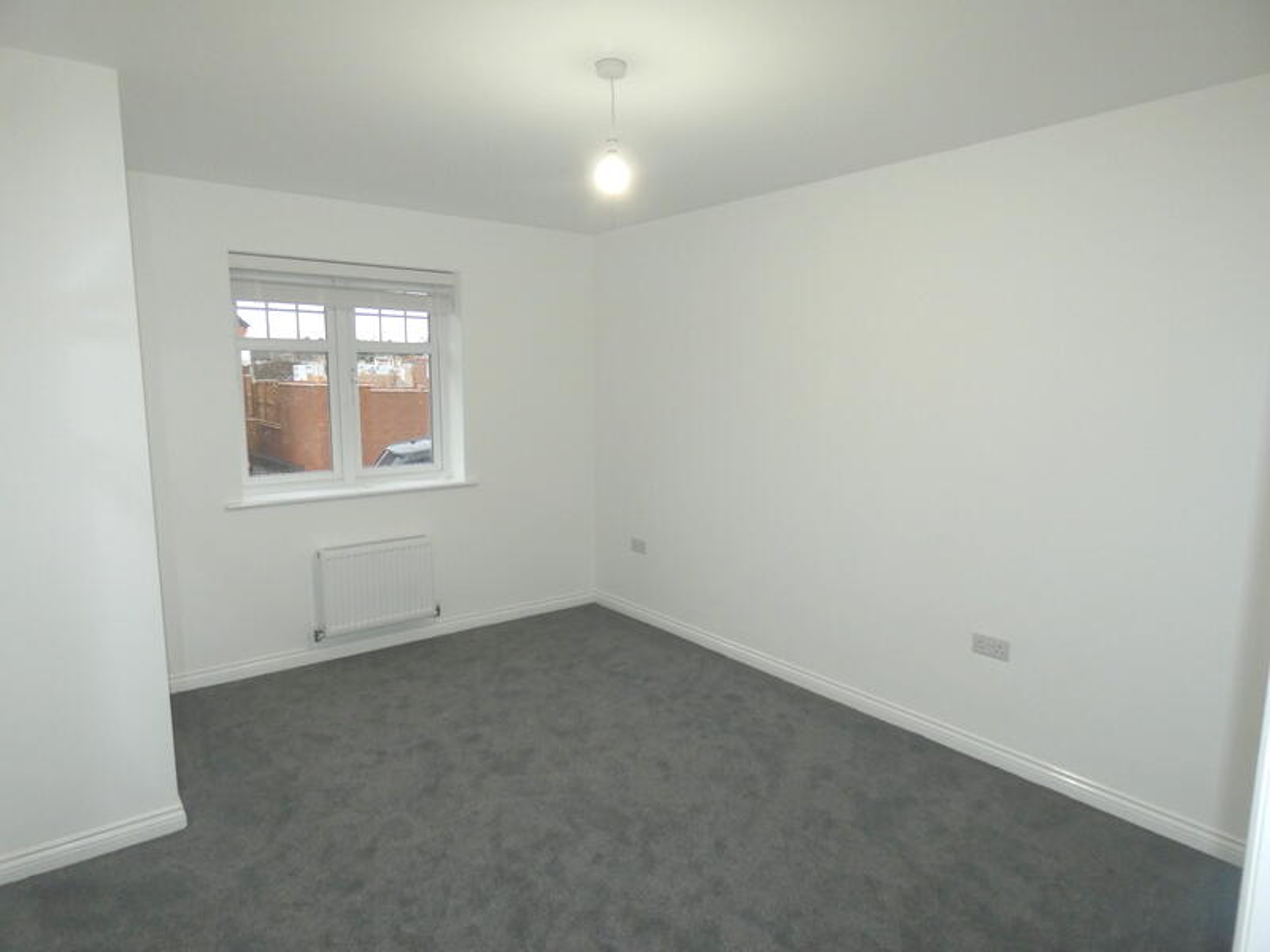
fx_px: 734
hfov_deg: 81.7
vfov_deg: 66.0
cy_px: 476
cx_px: 635
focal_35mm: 20
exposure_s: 1/60
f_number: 2.8
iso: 160
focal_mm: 3.6
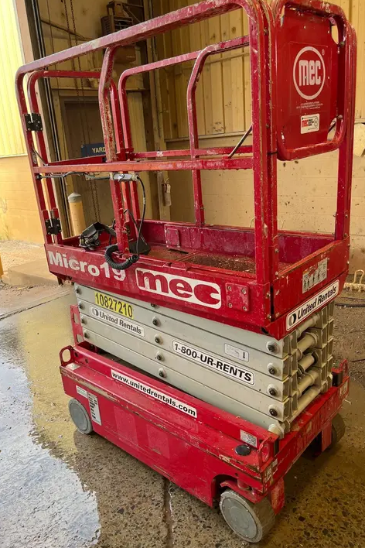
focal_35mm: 28
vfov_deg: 65.5
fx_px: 426
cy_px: 276
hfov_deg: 46.3
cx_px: 159
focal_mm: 5.1
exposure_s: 1/148
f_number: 1.6
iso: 40
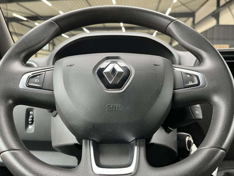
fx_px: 176
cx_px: 117
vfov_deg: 53.1
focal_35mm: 26
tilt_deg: -7.0
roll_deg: -1.0
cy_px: 88
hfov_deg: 67.3
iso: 200
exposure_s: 1/60
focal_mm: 5.1
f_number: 1.6
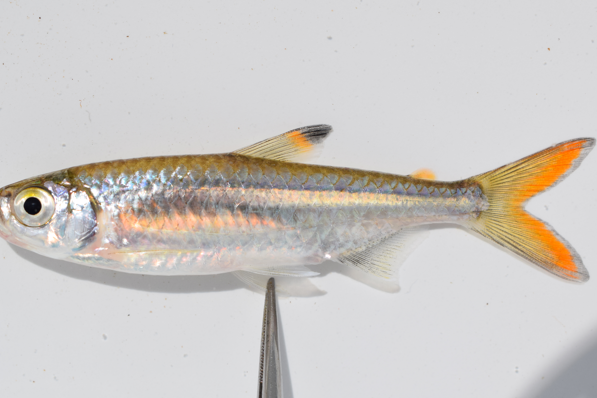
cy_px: 195
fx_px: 1393
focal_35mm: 84
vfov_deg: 16.3
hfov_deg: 24.2
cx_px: 260
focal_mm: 48
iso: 200
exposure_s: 1/500
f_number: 13
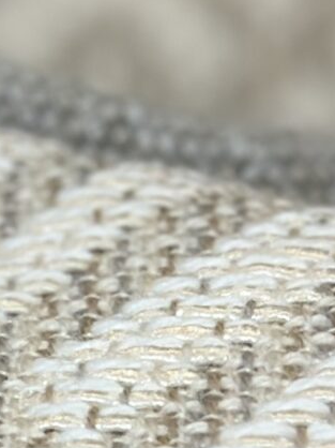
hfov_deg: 4.9
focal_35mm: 294
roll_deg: -0.5
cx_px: -588
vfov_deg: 6.6
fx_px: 3798
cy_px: 733
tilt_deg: -15.1
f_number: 1.78
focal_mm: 6.86
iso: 80
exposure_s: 1/450
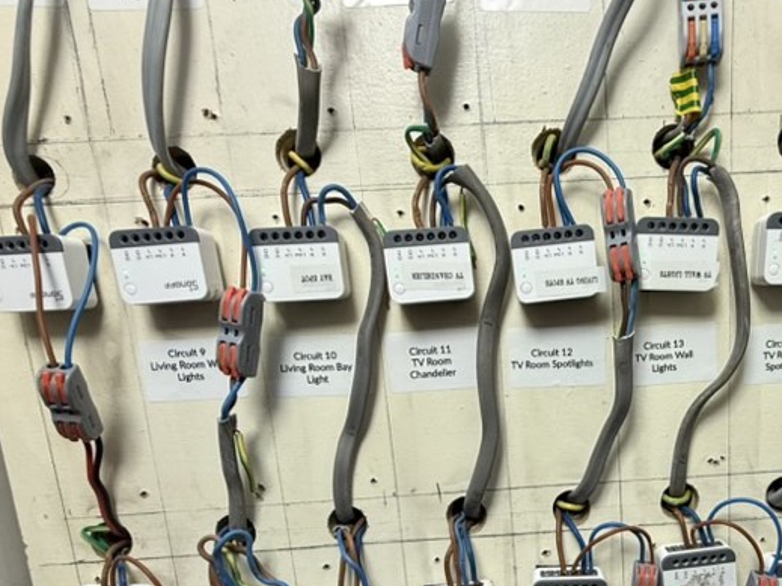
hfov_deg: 62.6
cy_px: 449
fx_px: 610
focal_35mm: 27
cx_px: 557
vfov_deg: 49.0
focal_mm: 2.22
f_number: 2.2
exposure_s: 1/100
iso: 125
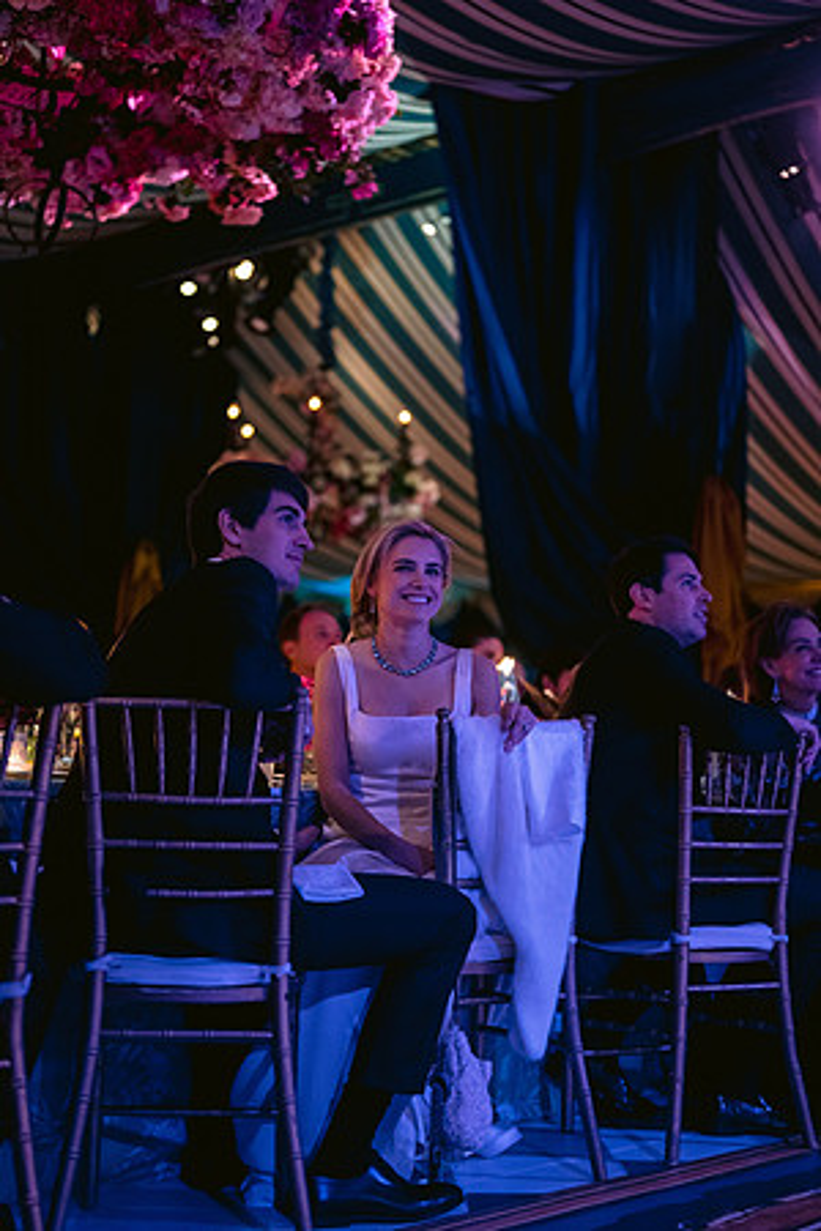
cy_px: 616
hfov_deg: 27.0
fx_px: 1710
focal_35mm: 50
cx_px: 410
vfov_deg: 39.6
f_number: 1.8
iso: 3200
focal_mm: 50
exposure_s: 1/80
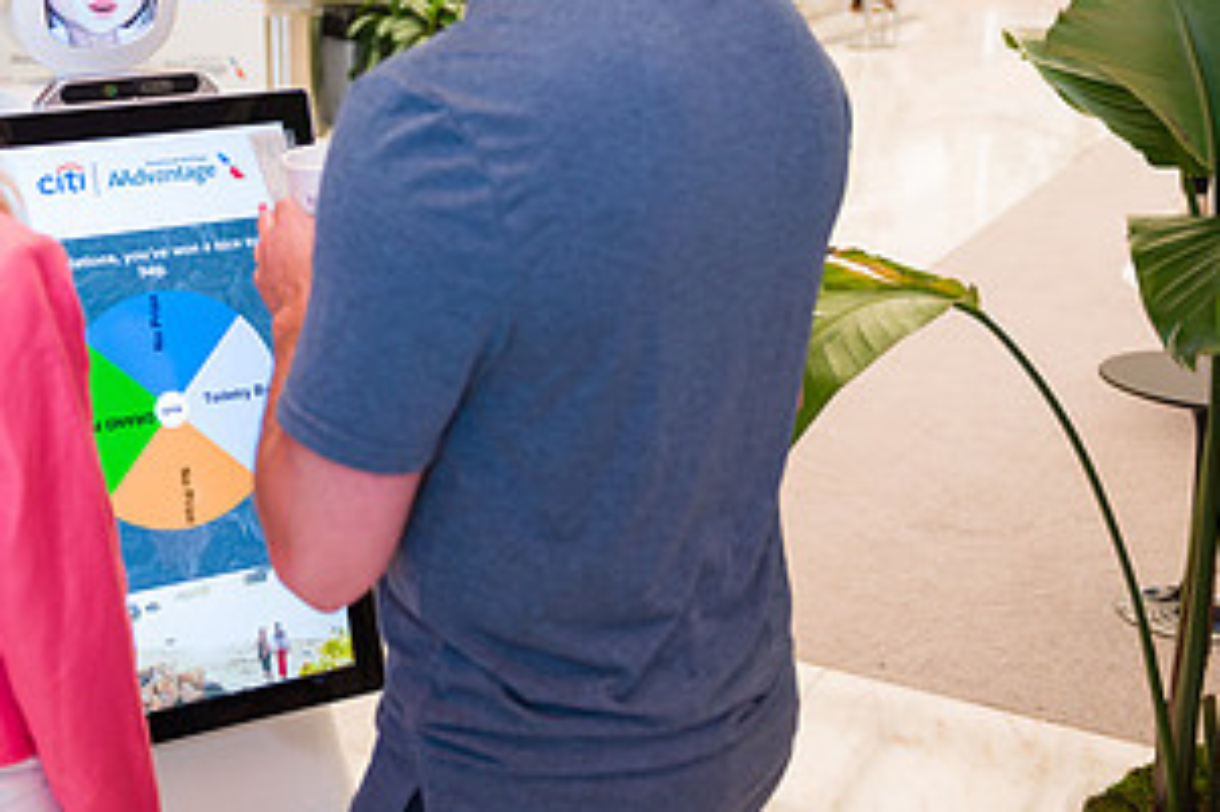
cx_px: 267
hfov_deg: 38.3
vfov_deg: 26.8
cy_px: 250
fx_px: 1693
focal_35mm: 50
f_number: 3.2
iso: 800
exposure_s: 1/200
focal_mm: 26
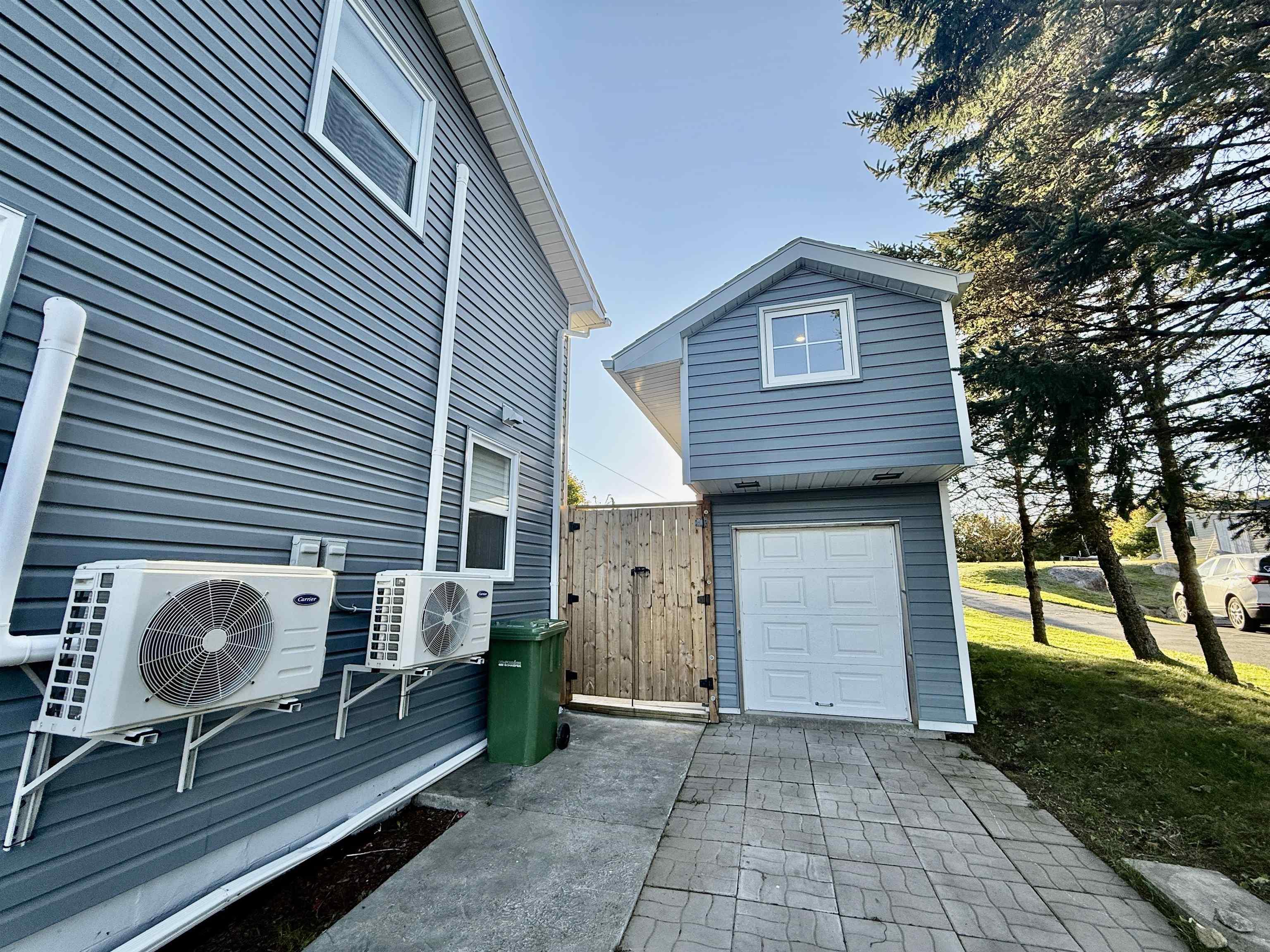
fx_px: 514
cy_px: 476
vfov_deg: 85.7
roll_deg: -0.6
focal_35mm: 14
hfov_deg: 102.1
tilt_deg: +12.3
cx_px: 635
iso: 64
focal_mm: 2.22
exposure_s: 1/359
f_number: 2.2
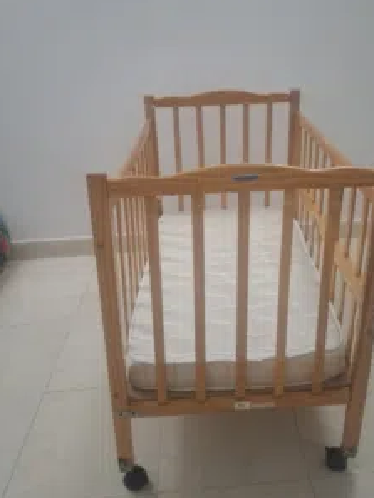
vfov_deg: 58.2
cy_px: 218
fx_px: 446
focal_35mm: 31
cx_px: 242
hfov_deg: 45.0
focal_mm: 5.54
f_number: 1.8
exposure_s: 1/33
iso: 250
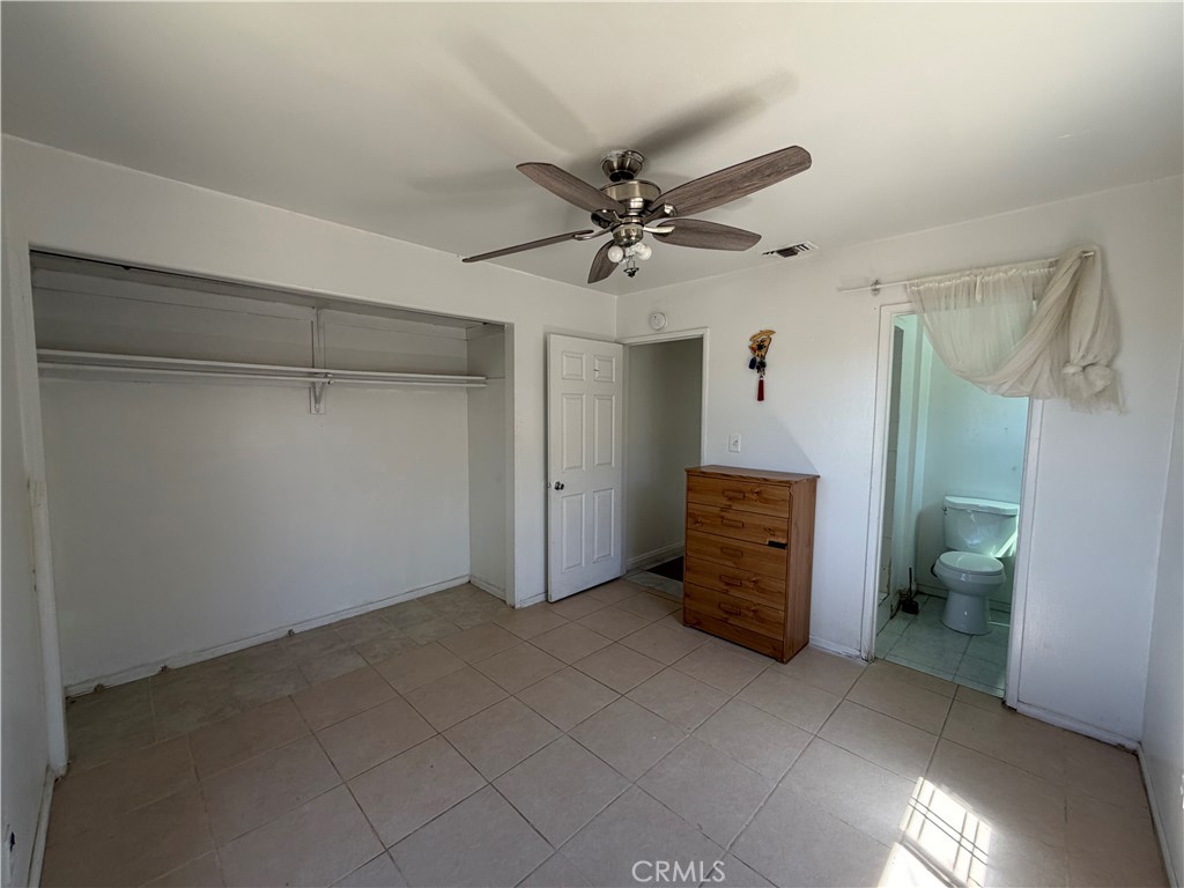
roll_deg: -0.6
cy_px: 444
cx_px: 592
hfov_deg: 102.1
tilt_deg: -4.6
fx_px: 479
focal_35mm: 14
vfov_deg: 85.7
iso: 80
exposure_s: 1/121
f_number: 2.2
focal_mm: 2.22
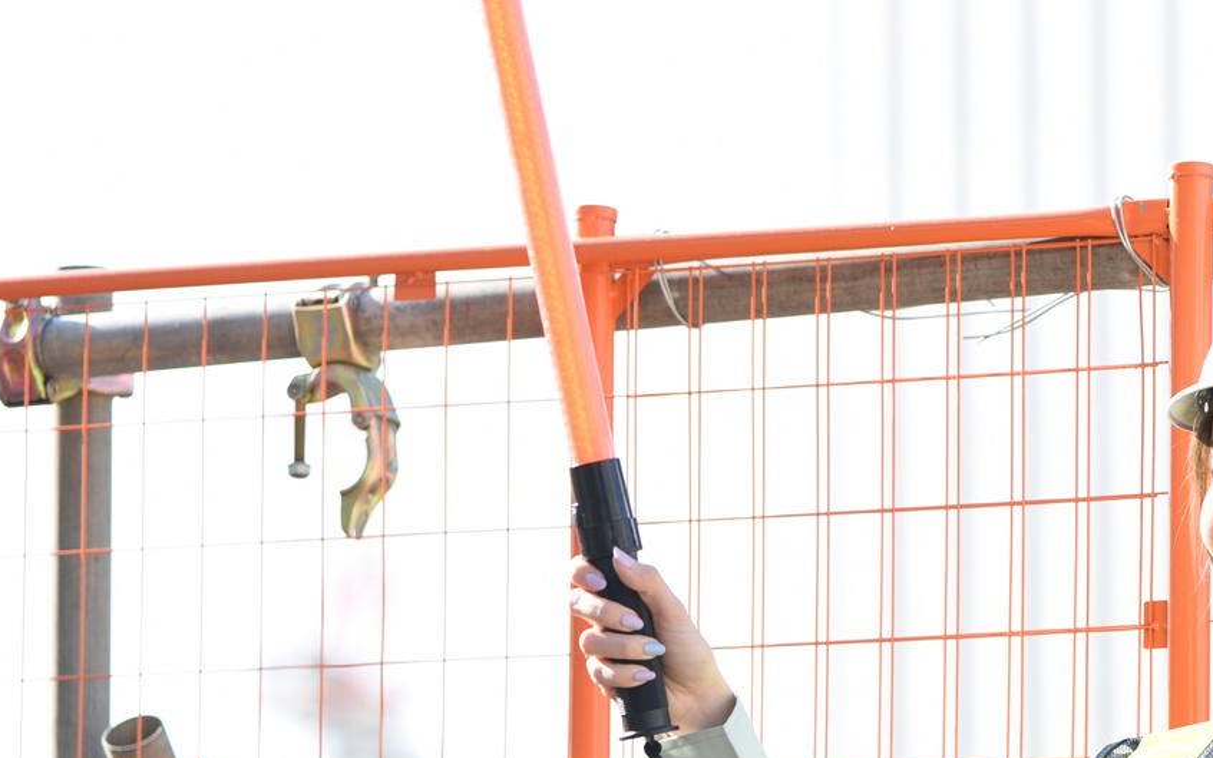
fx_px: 8034
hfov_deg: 8.6
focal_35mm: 243
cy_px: 711
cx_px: 1262
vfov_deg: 5.4
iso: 100
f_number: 2.8
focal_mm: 105
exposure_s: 1/500
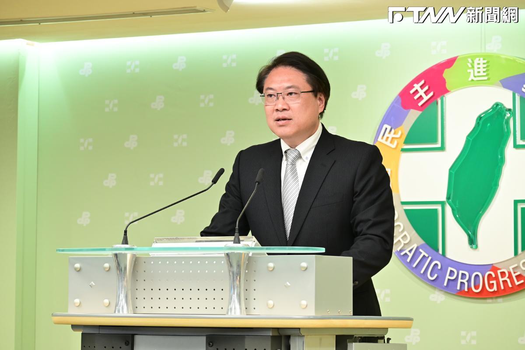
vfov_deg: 10.9
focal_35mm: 126
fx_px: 1837
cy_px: 175
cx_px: 262
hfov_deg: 16.3
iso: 2000
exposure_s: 1/125
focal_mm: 84
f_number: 5
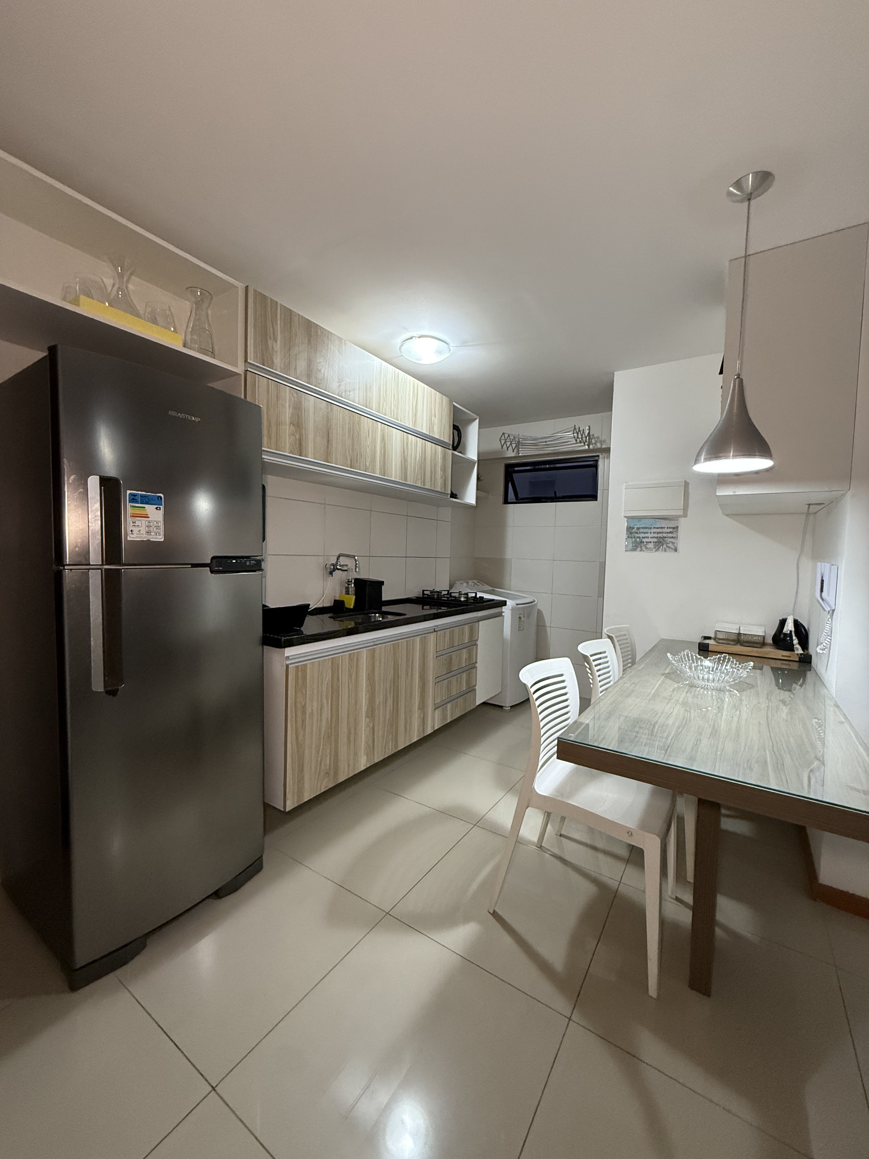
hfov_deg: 85.7
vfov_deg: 102.1
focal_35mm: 14
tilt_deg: -3.2
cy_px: 580
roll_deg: -2.2
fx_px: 469
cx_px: 434
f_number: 2.2
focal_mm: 2.22
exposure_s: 1/120
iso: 400
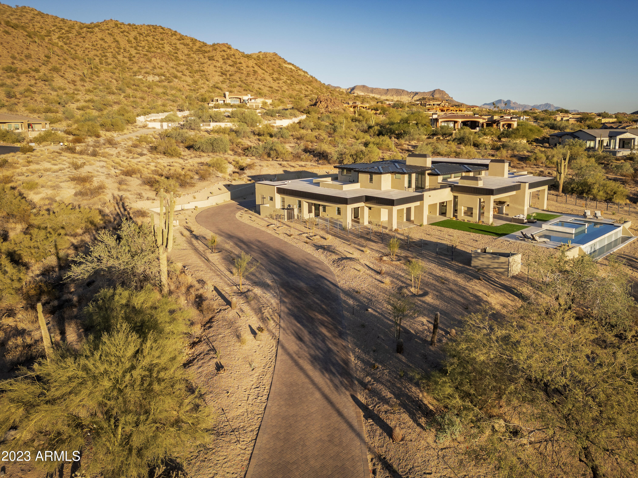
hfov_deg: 71.6
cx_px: 319
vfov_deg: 56.8
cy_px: 239
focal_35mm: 24
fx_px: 442
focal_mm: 6.72
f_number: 1.7
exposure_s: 1/1250
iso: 100
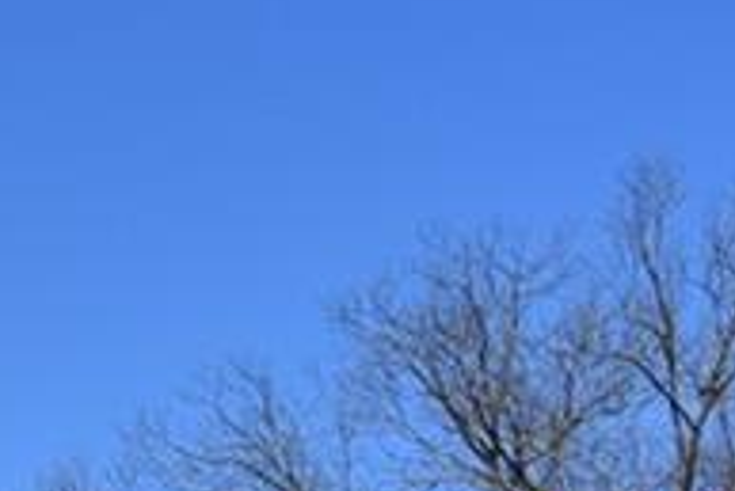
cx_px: -777
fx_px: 2922
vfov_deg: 8.9
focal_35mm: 143
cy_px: 1054
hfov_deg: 12.5
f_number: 11
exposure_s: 1/500
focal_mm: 18
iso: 200
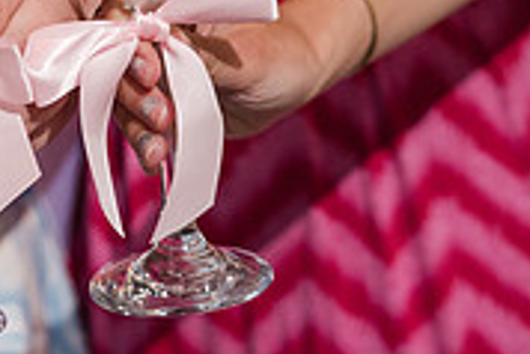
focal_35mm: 114
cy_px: -132
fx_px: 1680
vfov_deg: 11.7
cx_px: -116
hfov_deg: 17.1
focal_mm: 35
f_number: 4
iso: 2500
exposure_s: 1/250
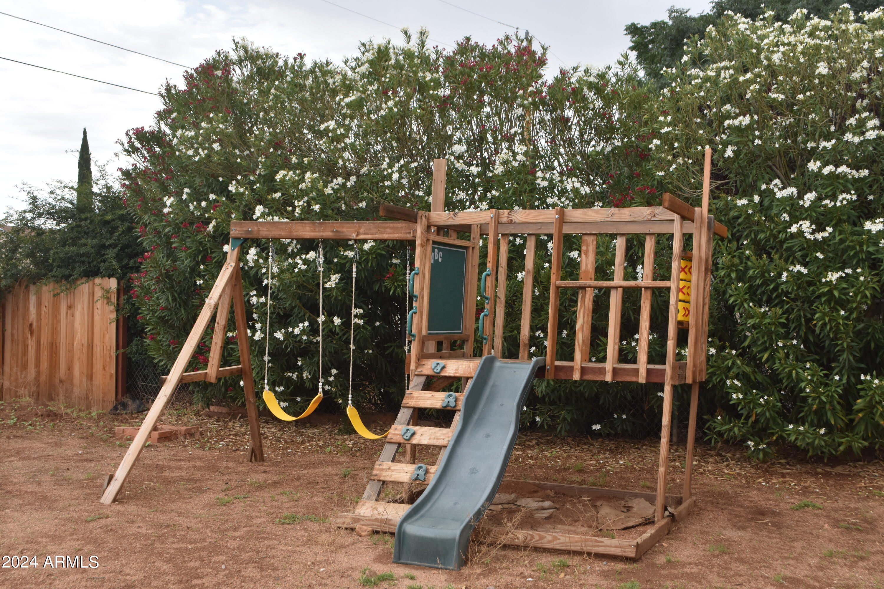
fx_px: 958
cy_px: 294
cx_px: 442
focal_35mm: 39
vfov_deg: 34.2
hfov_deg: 49.6
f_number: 8
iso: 500
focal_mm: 26
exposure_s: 1/500
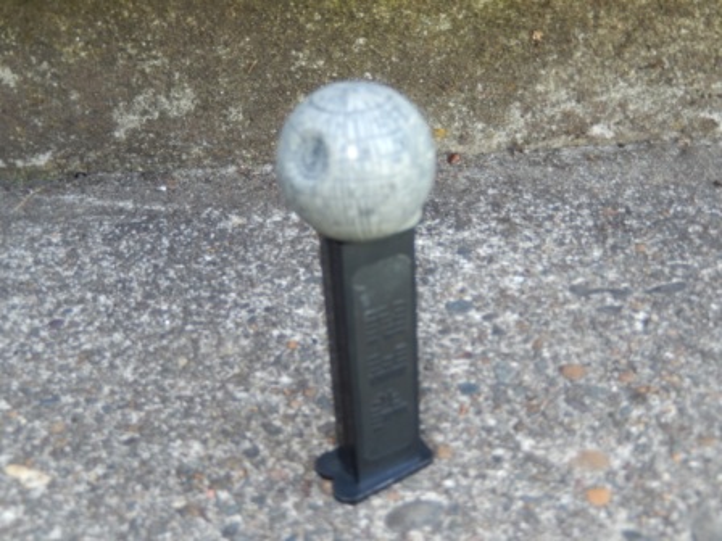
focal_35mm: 41
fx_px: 855
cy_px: 270
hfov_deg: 45.8
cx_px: 361
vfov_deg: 35.1
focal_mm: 7.3
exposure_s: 1/40
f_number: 4.2
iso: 125
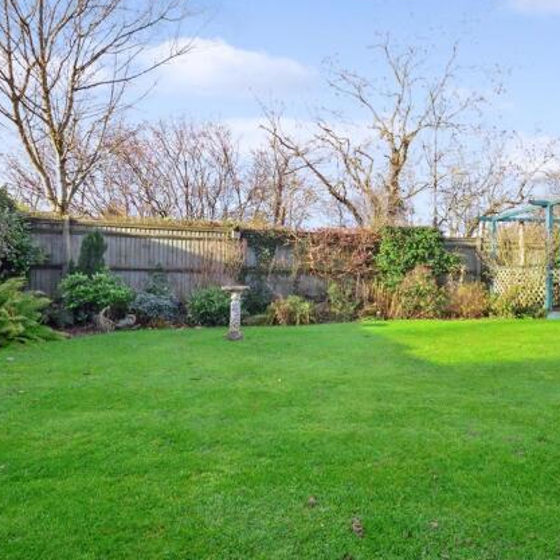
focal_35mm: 20
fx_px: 366
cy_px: 271
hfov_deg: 74.4
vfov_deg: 74.8
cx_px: 320
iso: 200
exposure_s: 1/4
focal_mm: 10
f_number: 20
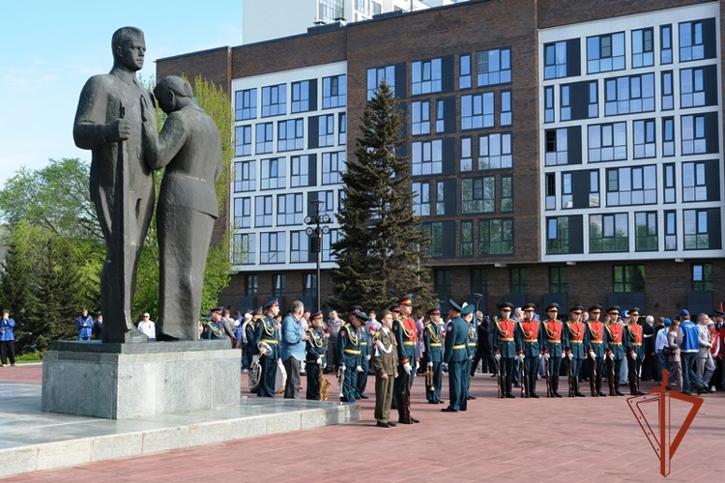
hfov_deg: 49.6
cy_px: 242
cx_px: 362
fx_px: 785
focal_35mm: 39
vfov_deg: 34.2
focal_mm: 26
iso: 160
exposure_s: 1/340
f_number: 5.6
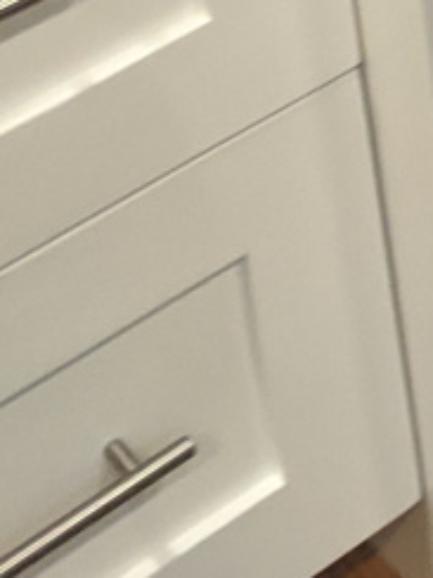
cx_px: 1316
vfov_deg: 10.0
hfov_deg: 7.8
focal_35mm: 164
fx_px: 2735
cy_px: -952
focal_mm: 4.67
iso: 339
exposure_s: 1/40
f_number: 2
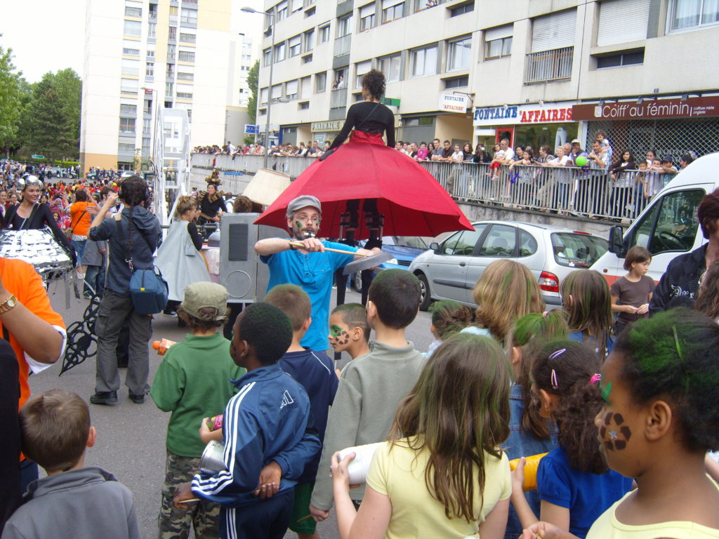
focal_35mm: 35
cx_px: 360
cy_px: 270
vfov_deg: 40.7
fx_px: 727
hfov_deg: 52.6
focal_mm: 7.4
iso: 80
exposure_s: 1/350
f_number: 2.8
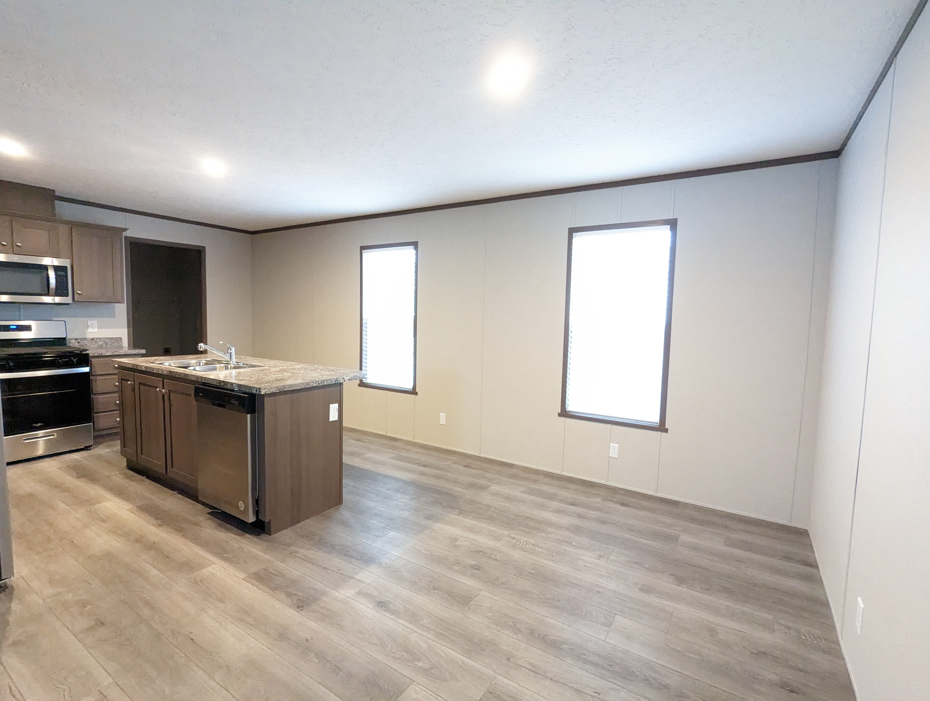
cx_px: 465
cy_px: 350
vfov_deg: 78.2
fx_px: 430
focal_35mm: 16
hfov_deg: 94.4
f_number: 2.2
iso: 2286
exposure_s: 1/60
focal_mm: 2.35
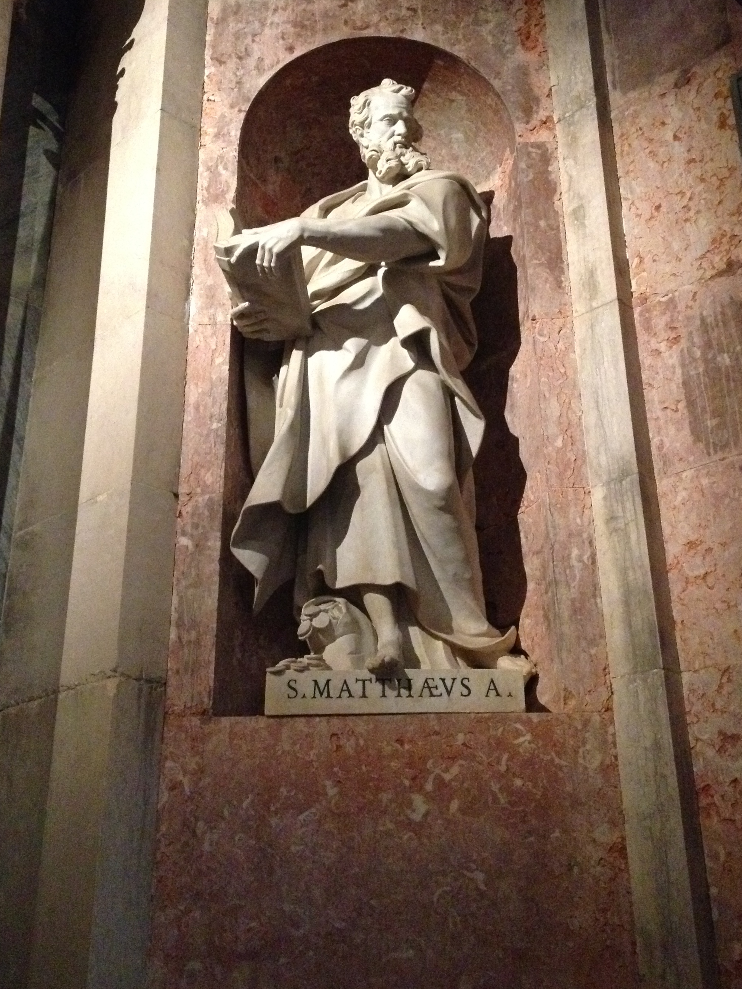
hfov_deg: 32.9
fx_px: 1258
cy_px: 405
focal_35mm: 44
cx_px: 367
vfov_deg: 42.8
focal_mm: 4.28
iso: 800
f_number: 2.4
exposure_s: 1/15
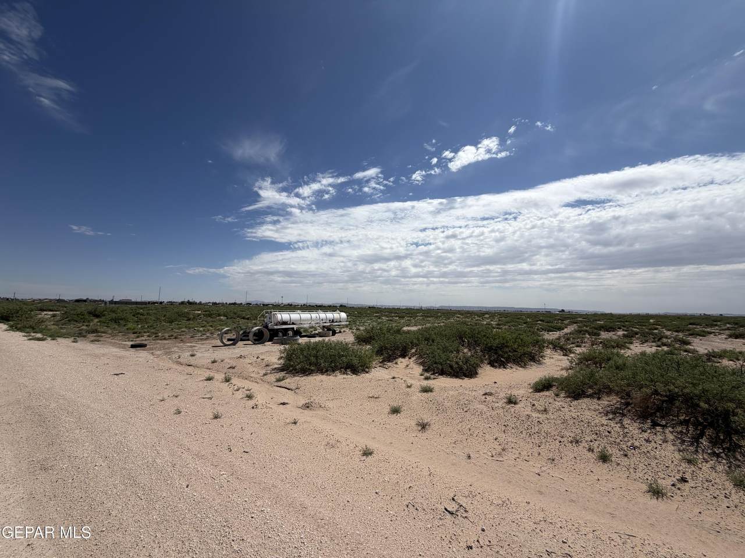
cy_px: 279
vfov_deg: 85.7
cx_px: 372
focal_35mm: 14
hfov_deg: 102.1
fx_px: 301
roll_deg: -0.2
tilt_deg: +7.3
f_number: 2.2
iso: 20
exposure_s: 1/2320
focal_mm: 2.22
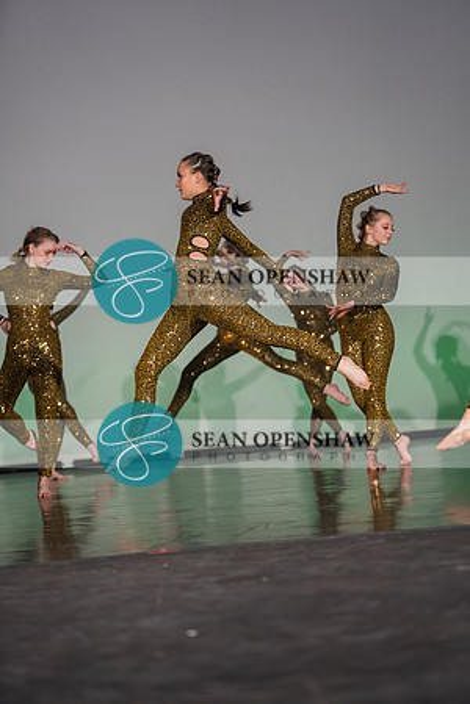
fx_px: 1508
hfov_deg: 17.7
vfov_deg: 26.3
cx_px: 235
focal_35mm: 77
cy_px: 352
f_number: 2.8
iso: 400
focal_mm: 77
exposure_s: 1/500
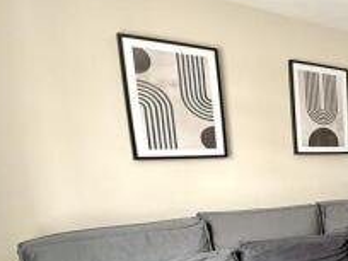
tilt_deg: -8.5
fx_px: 402
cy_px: 209
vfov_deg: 34.8
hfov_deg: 34.0
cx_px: 450
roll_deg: +0.5
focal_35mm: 40
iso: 200
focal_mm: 2.22
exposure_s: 1/99
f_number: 2.2
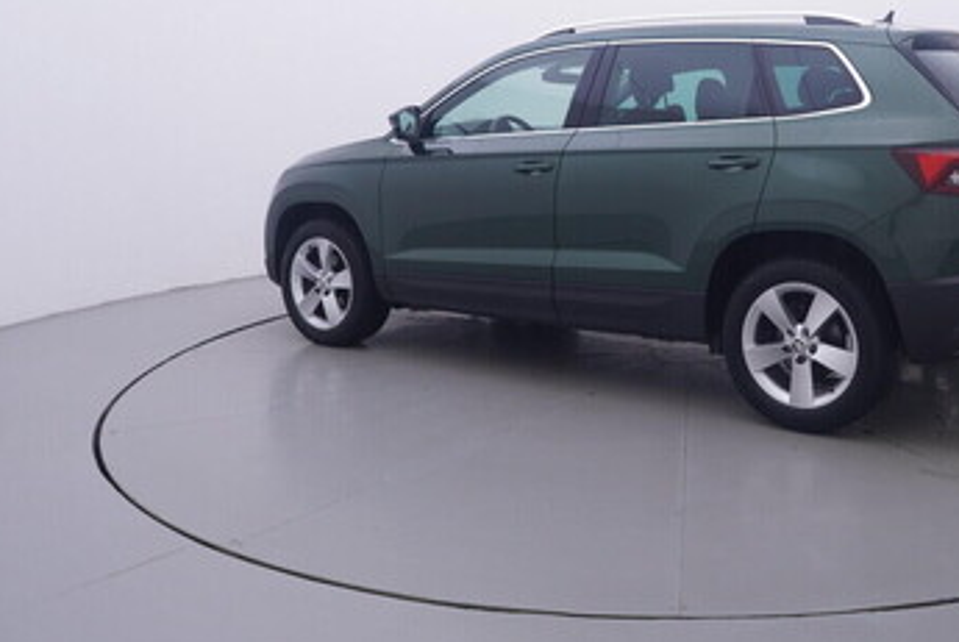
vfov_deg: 36.4
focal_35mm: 36
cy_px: 168
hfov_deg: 51.5
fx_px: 955
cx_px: 694
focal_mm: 15
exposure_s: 1/80
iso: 200
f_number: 5
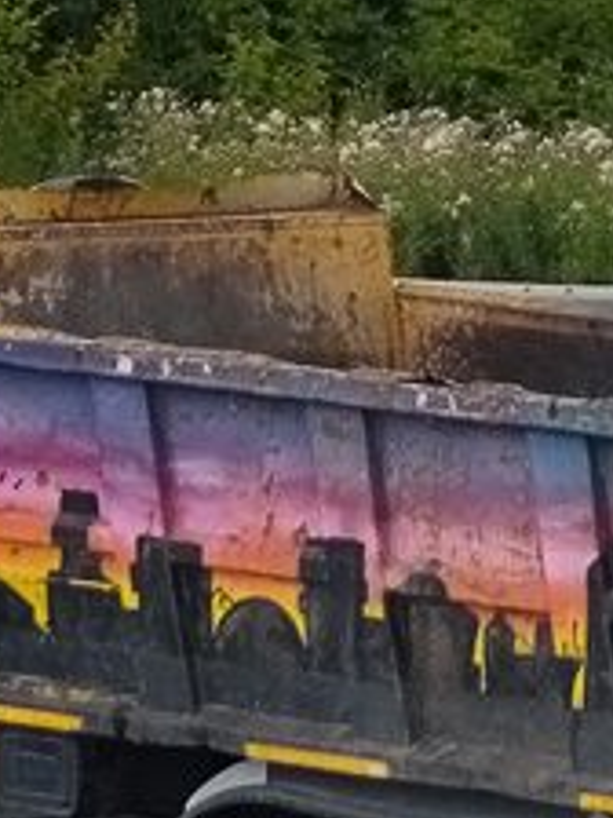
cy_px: 234
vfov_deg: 4.7
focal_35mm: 426
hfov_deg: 3.5
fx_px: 10049
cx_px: 325
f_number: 6.3
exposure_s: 1/1250
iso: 800
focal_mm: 55
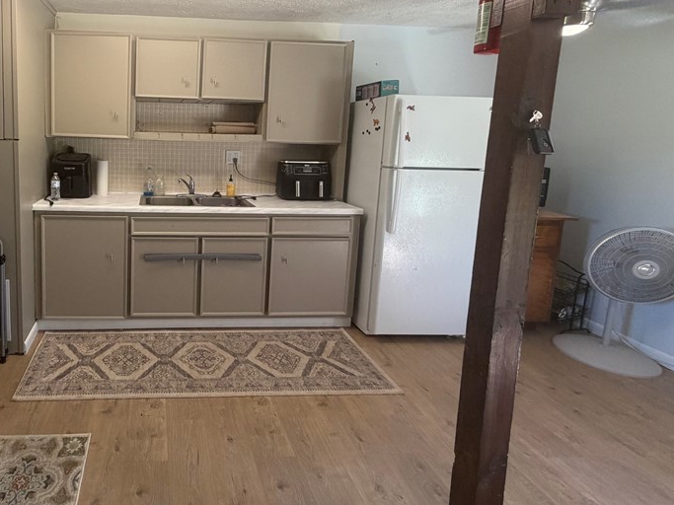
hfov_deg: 73.9
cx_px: 177
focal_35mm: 21
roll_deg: -1.5
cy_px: 182
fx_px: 409
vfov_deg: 62.3
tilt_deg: -6.5
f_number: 2.2
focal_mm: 2.22
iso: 200
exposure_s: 1/60
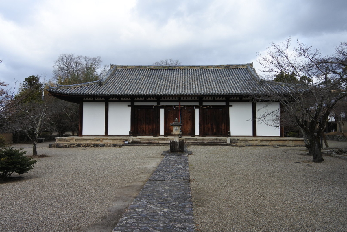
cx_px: 174
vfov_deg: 45.0
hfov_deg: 63.6
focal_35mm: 29
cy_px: 116
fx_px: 280
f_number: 3.5
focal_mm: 11
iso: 180
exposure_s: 1/1000
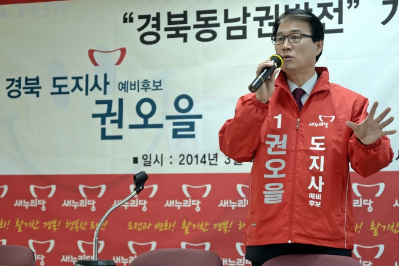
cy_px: 132
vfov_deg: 15.5
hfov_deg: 23.1
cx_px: 205
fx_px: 975
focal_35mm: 88
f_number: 4.5
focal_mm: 85
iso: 1400
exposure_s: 1/100
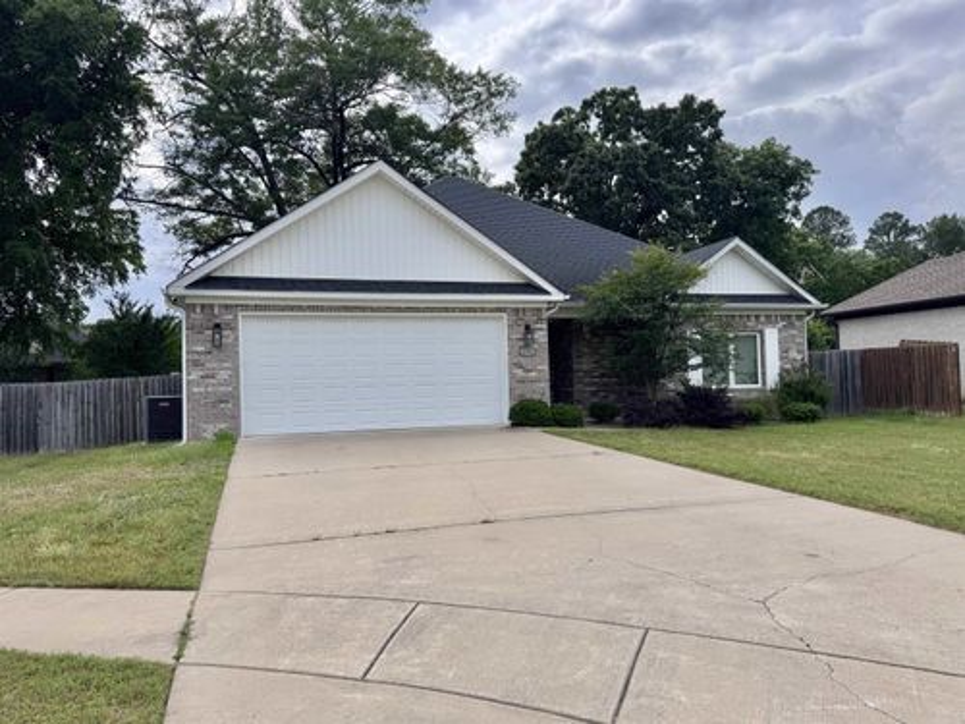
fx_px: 669
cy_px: 362
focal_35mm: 24
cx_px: 482
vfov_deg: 56.8
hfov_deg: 71.6
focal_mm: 6.76
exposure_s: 1/4049
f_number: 1.78
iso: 80
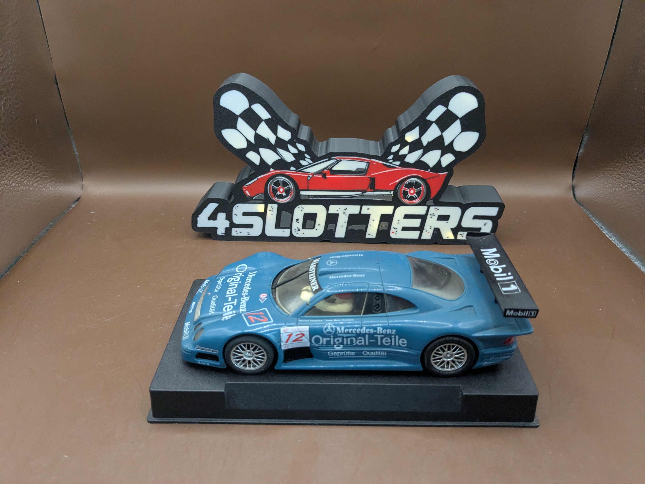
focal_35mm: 27
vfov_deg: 51.4
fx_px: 503
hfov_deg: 65.3
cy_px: 242
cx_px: 322
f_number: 1.73
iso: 918
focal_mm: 4.38
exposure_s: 1/99.9
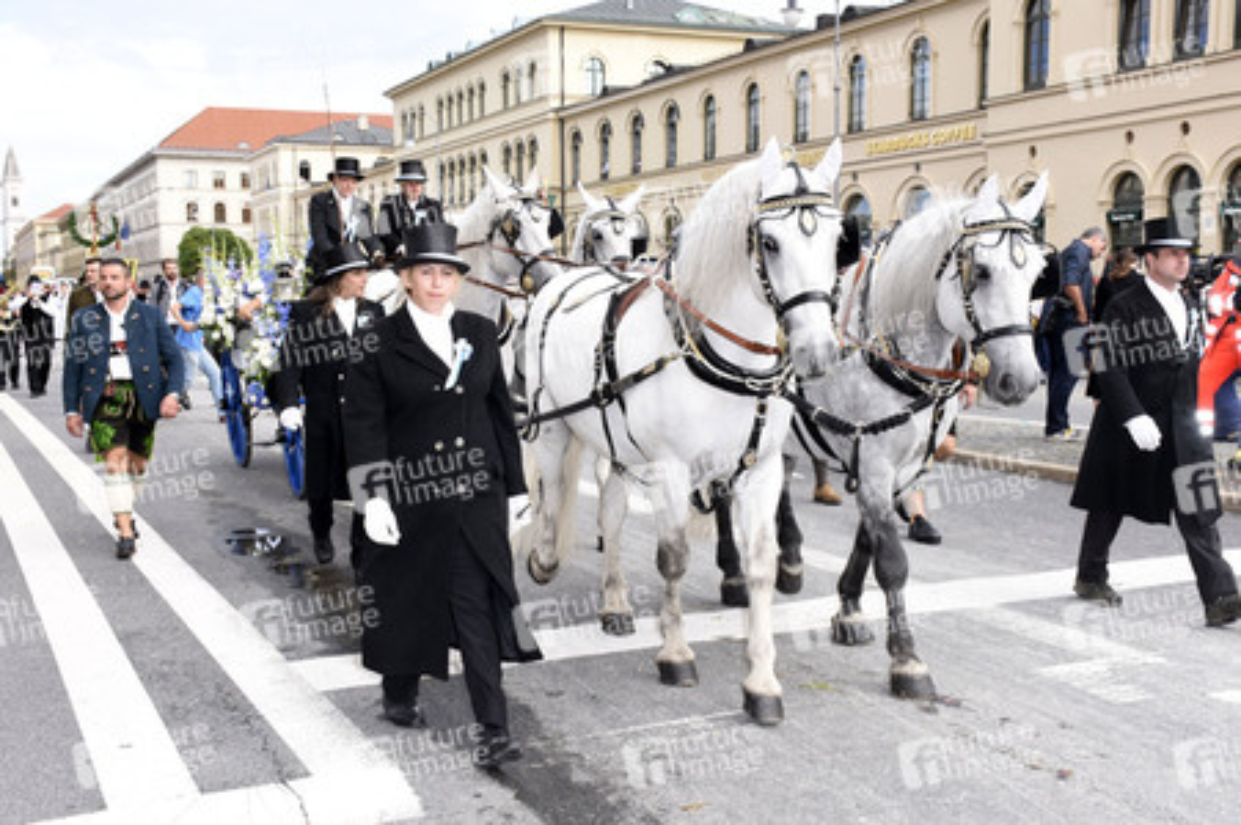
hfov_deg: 48.0
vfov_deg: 33.0
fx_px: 1395
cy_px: 412
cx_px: 620
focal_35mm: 40
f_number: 9
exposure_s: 1/160
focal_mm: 27
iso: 250
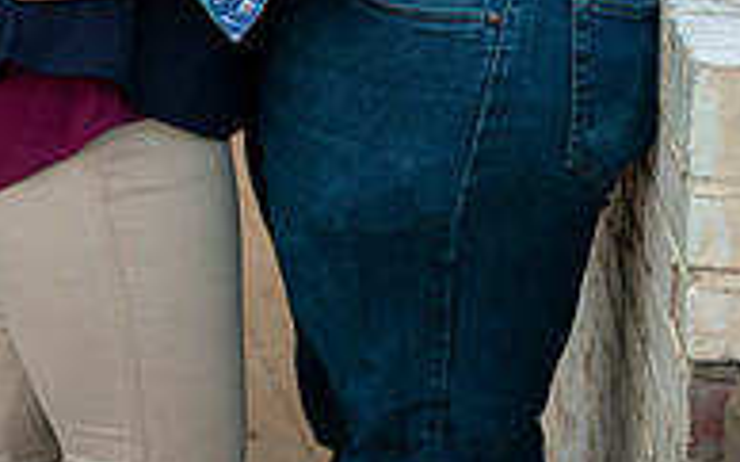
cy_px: -340
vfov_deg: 8.1
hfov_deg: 13.4
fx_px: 3144
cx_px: 257
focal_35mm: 156
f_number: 2.8
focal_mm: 66
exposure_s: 1/400
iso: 200
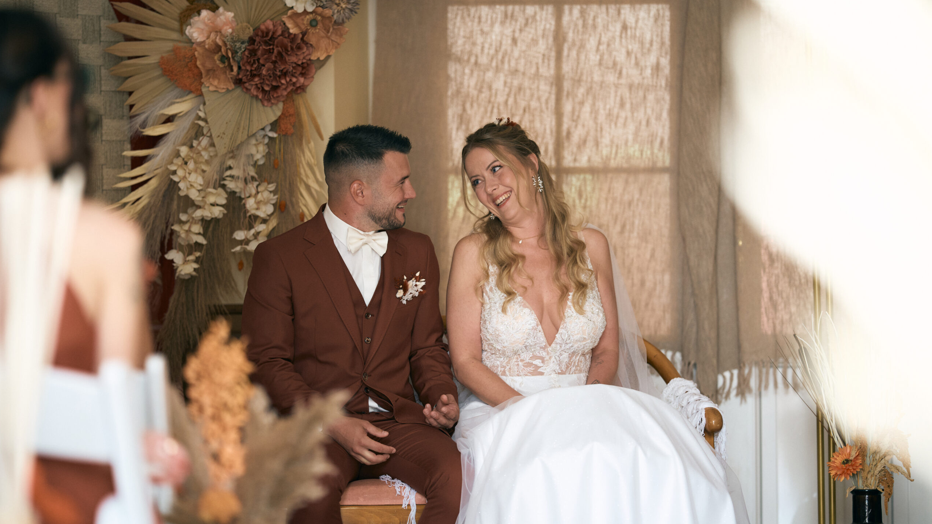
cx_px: 466
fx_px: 3509
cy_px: 283
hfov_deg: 15.1
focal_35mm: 142
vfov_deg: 8.5
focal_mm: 135
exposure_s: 1/250
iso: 320
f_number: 1.8
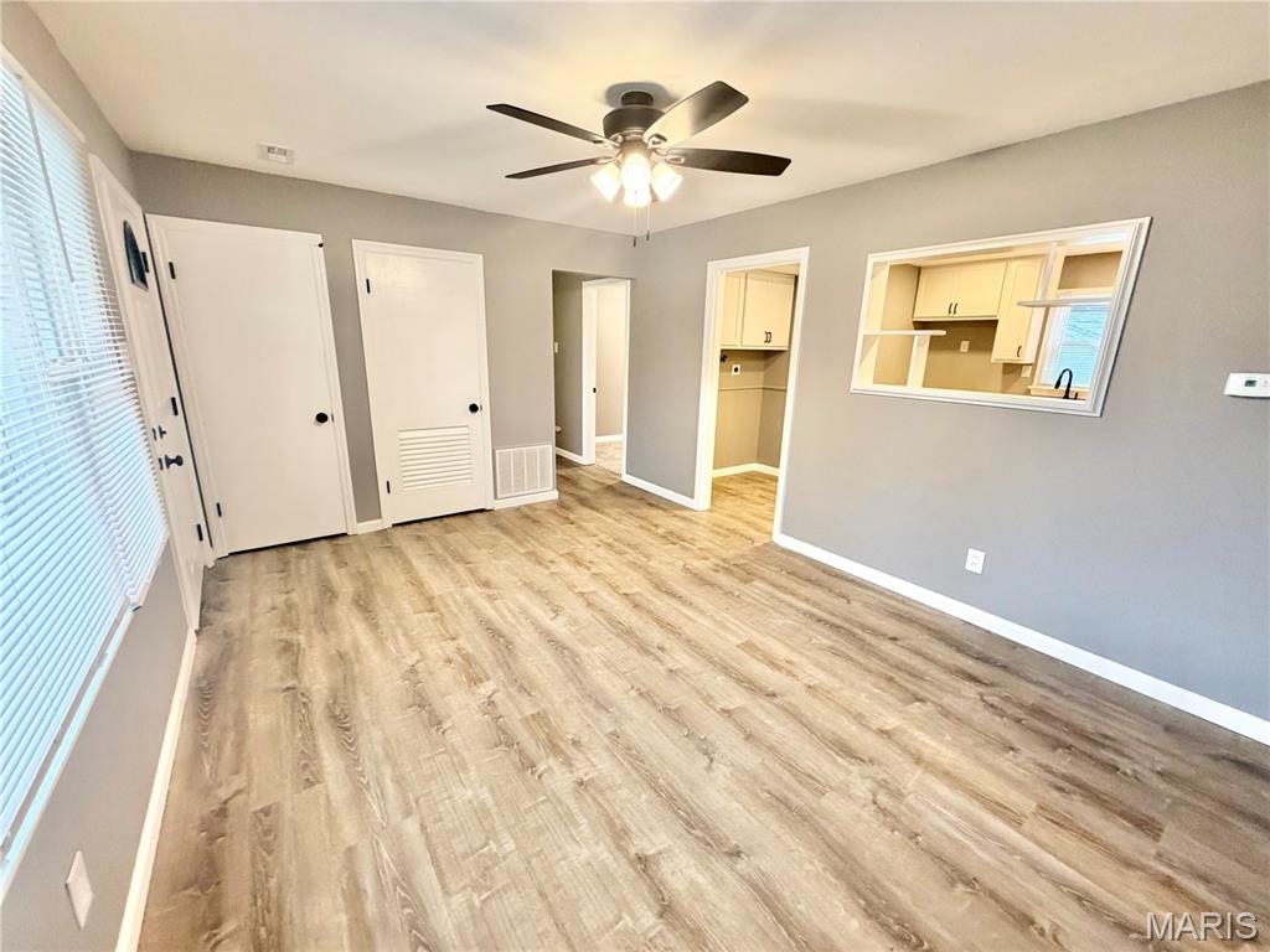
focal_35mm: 14
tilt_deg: -14.5
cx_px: 635
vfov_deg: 85.7
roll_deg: -1.3
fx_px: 514
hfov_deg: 102.1
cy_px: 476
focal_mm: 2.22
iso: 320
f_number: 2.2
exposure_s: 1/60
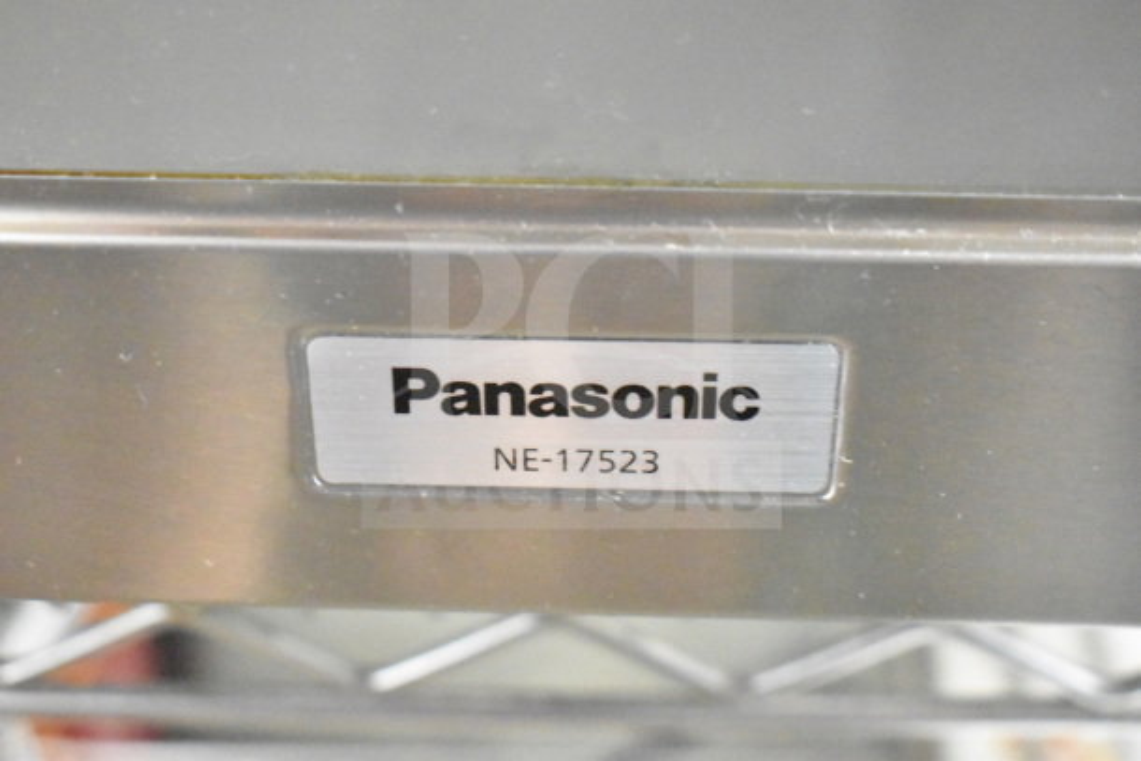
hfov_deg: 33.4
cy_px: 380
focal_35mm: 60
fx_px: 1902
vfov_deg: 22.6
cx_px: 570
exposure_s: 1/40
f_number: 4.8
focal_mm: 40
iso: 25600
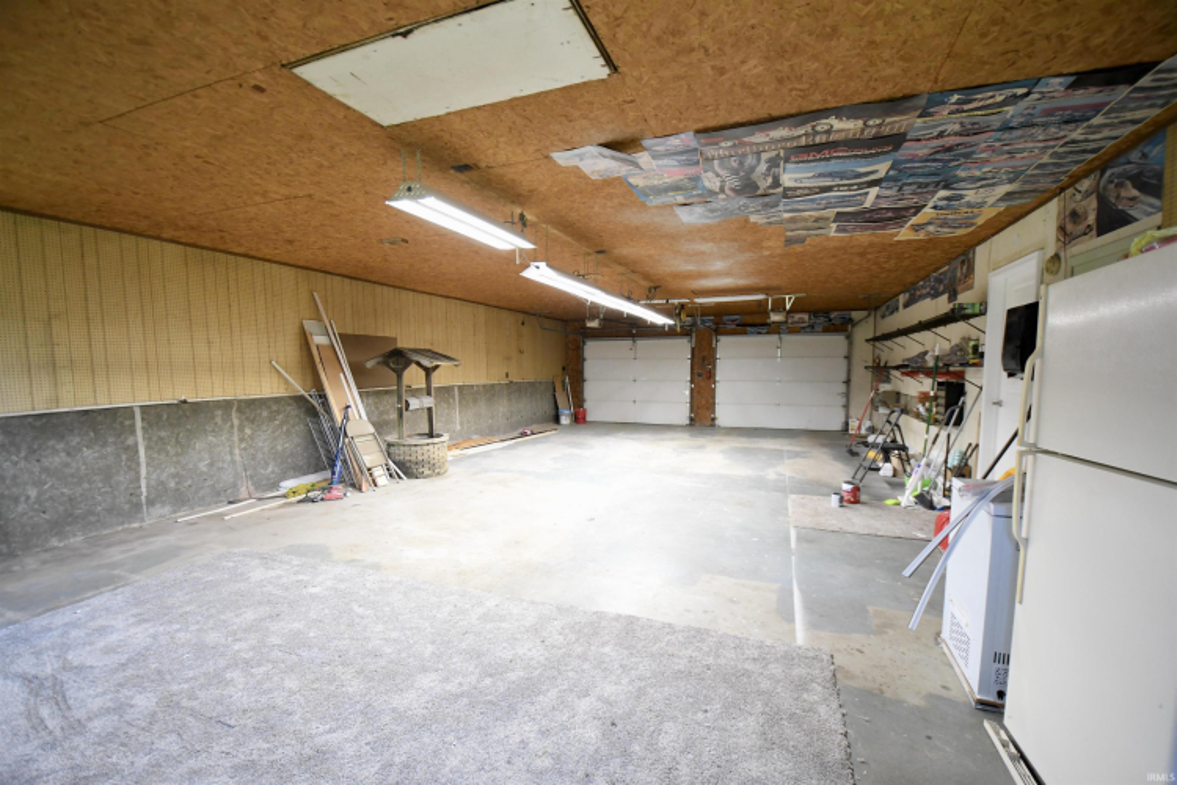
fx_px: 490
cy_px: 392
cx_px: 588
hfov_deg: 100.4
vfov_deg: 77.3
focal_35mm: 15
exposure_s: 1/125
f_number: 3.5
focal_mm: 10
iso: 2000
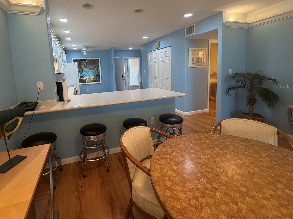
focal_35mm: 17
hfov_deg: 90.3
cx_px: 123
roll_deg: +3.0
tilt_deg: -6.4
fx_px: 144
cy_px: 86
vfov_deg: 73.8
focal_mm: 2.22
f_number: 2.2
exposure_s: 1/60
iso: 250
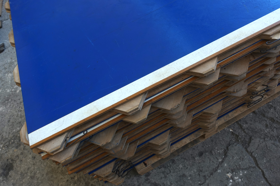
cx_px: 140
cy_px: 93
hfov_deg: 67.4
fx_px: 210
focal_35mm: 27
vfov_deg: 47.9
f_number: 2.8
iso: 100
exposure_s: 1/40
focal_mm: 9.99
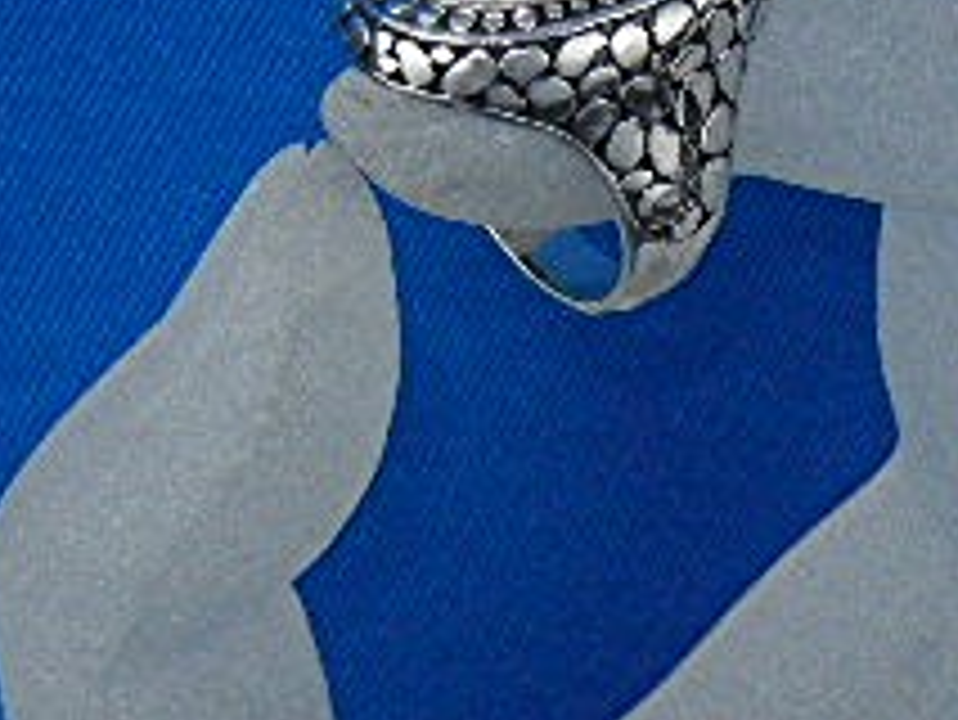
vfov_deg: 8.4
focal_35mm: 177
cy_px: 436
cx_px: 962
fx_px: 4901
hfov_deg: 11.1
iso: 800
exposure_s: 1/30
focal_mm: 10.6
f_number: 8
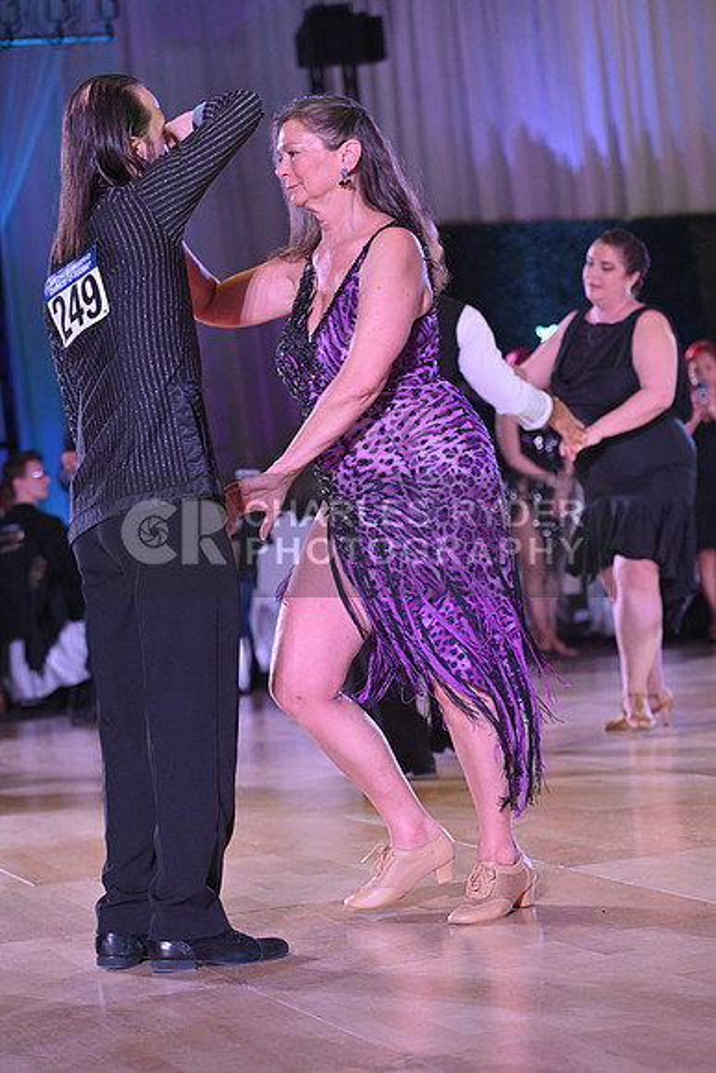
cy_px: 536
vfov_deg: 20.4
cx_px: 358
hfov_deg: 13.7
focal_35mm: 100
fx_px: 2981
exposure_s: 1/400
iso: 2500
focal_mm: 100
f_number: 4.5
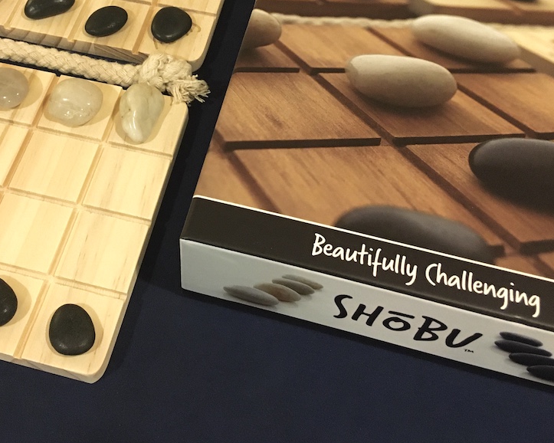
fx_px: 770
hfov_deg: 39.1
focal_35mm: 47
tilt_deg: -53.4
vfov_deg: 31.5
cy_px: 112
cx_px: 184
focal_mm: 4.15
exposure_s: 1/30
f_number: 2.2
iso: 200
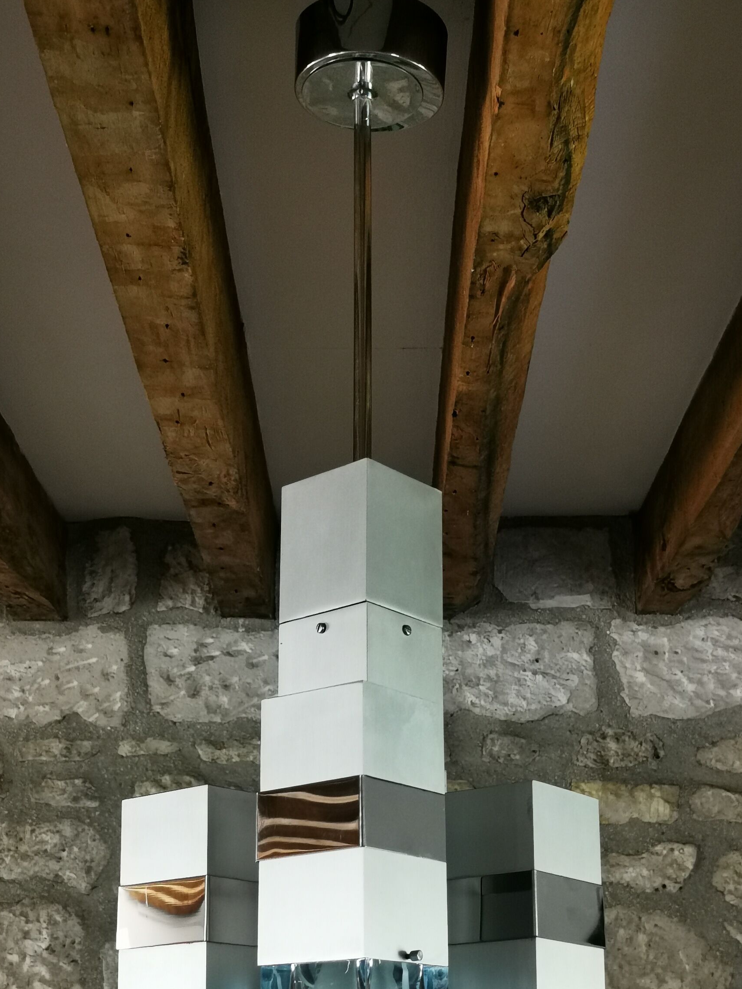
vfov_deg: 34.1
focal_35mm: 56
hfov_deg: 26.1
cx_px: 368
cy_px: 655
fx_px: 1600
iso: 200
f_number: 1.6
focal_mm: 5.56
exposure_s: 1/80
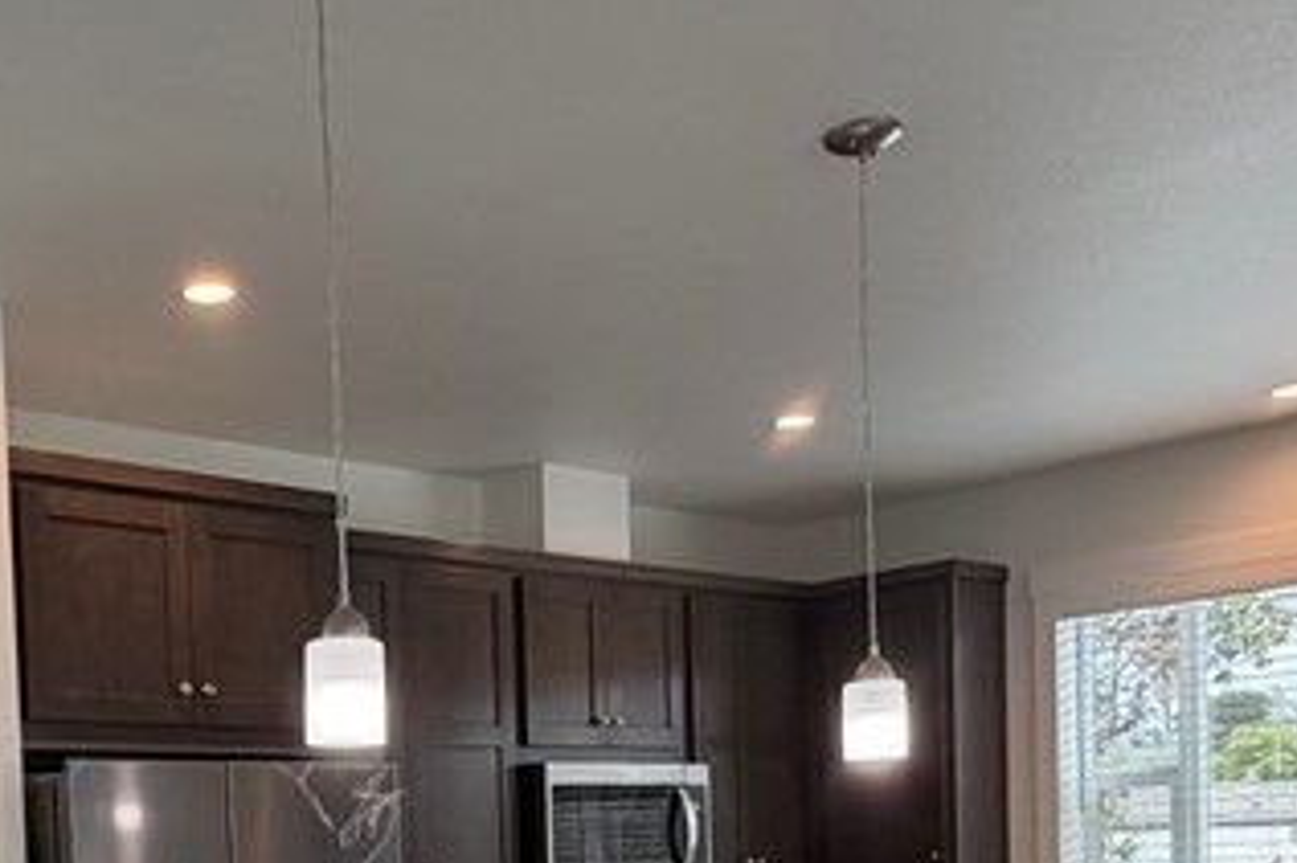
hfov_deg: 40.5
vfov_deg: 26.4
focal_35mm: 47
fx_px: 1692
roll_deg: +2.7
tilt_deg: -1.8
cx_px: 290
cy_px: 941
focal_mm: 2.22
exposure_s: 1/120
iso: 125
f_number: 2.2
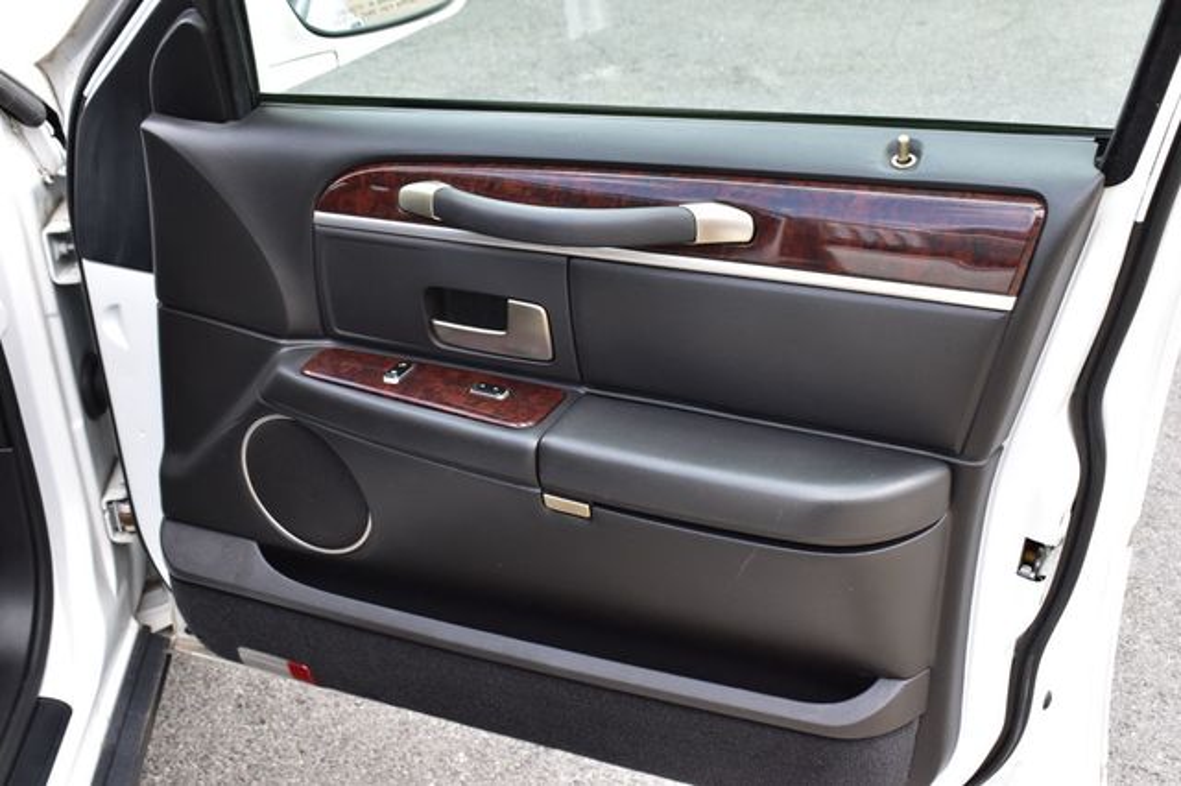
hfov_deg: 42.3
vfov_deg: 28.9
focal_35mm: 46
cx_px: 590
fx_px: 1525
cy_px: 393
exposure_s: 1/125
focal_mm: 31
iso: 400
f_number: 9
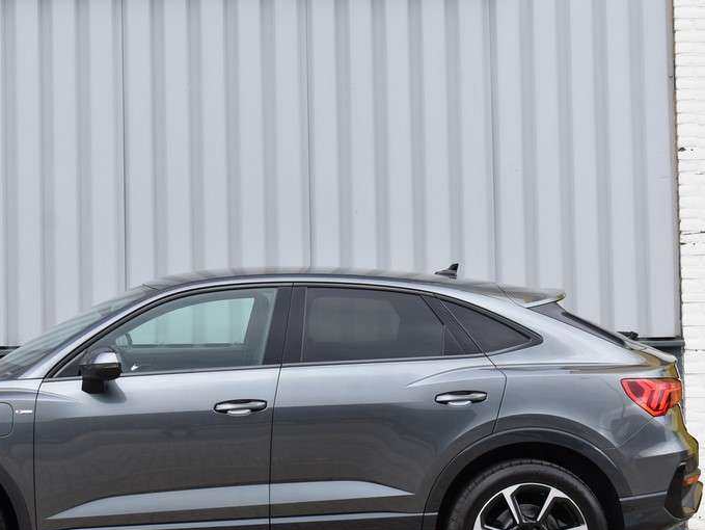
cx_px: 208
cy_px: 330
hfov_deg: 22.4
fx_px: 1773
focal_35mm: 87
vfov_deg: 17.0
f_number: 8
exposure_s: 1/250
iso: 280
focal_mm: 40
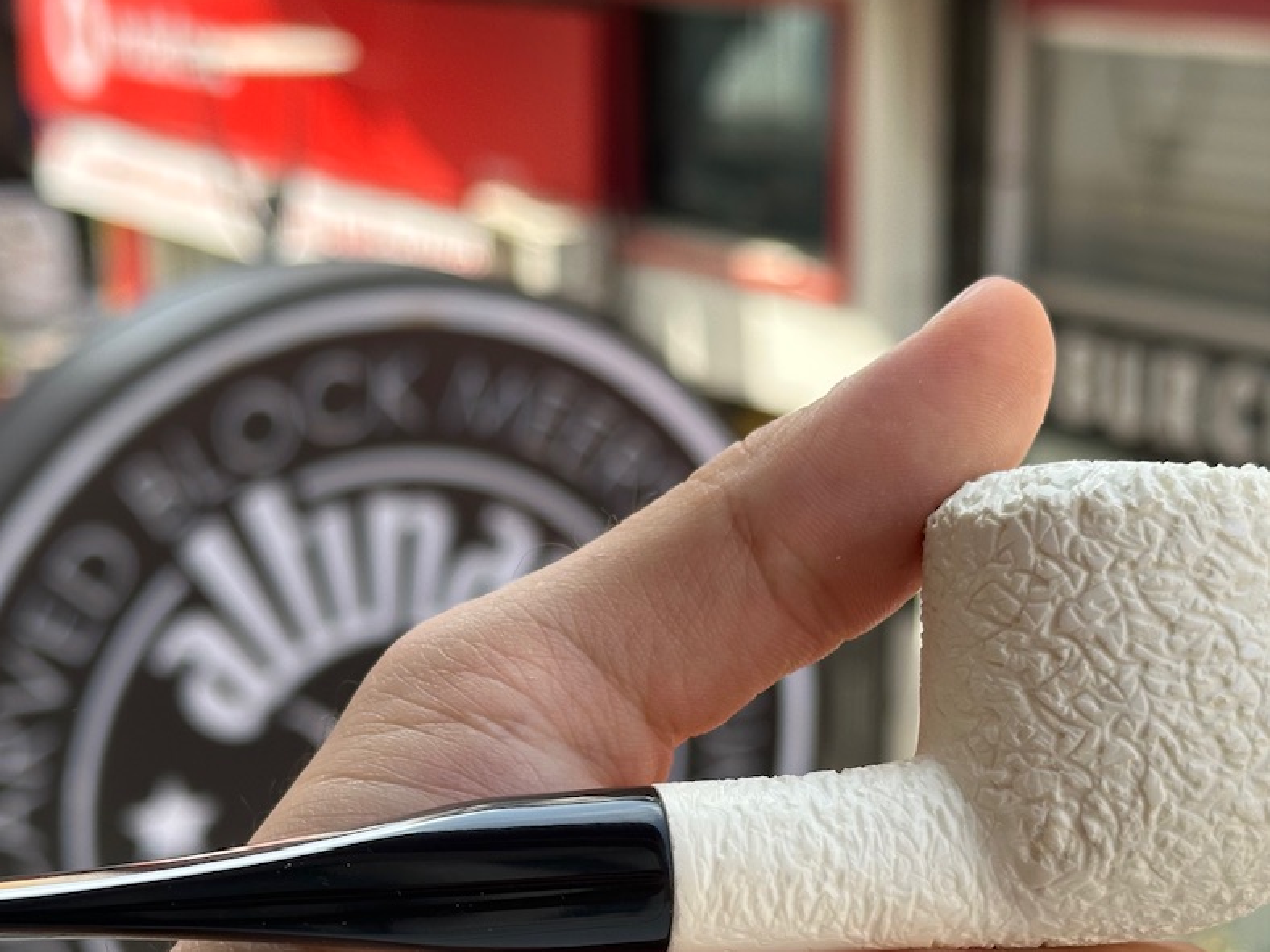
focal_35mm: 78
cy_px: 712
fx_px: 2862
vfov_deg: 18.8
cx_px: 670
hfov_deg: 25.0
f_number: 1.78
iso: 64
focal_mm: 6.86
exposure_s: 1/623
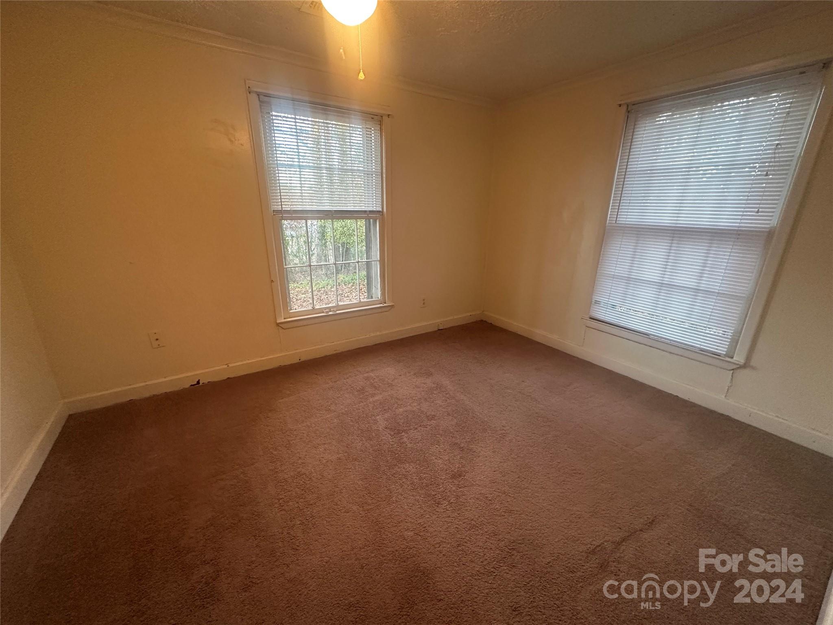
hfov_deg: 102.1
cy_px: 312
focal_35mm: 14
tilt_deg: -18.1
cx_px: 416
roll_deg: -1.5
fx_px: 337
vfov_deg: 85.7
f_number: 2.2
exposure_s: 1/60
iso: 320
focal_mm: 2.22
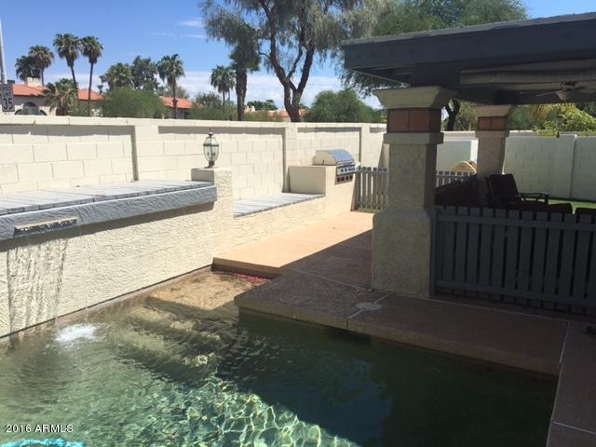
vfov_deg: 48.2
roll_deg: +1.4
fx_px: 499
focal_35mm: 29
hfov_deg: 61.7
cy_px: 224
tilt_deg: -12.1
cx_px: 298
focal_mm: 4.15
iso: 25
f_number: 2.2
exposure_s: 1/2331
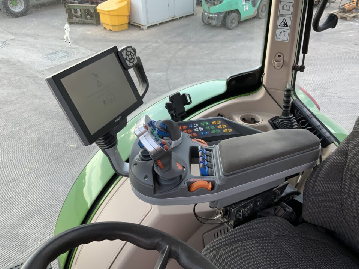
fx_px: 321
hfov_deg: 58.3
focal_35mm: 31
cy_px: 128
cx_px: 190
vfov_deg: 45.4
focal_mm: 3
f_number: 1.8
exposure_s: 1/165
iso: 16
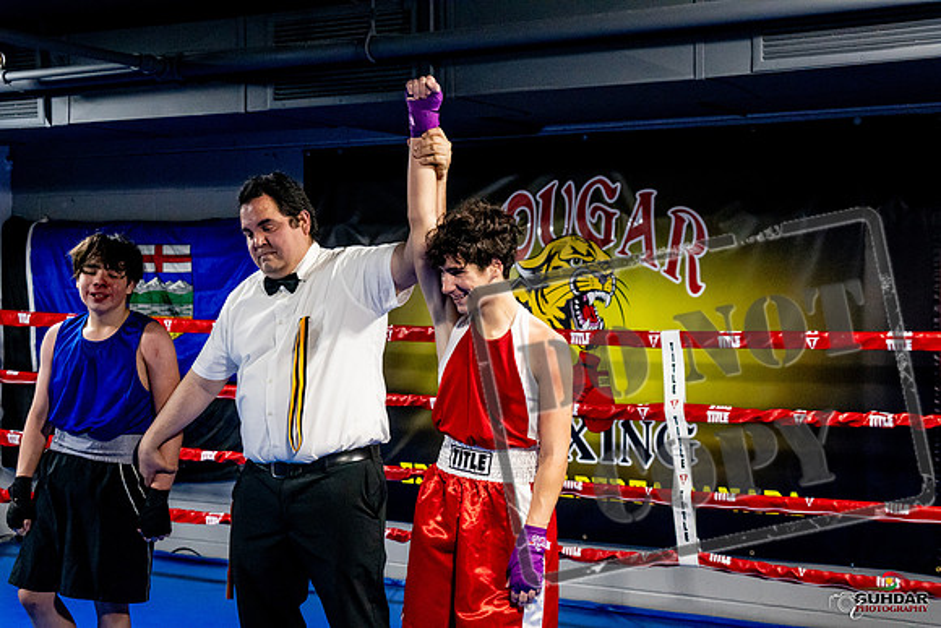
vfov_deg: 26.0
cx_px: 470
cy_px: 314
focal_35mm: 52
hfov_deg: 38.2
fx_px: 1359
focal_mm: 35
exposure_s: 1/800
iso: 5000
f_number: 2.8
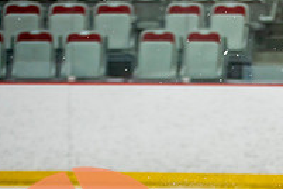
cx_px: 451
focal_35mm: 356
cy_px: 267
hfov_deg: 5.7
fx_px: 2798
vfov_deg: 3.8
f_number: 2.8
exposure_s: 1/640
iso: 640
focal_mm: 105
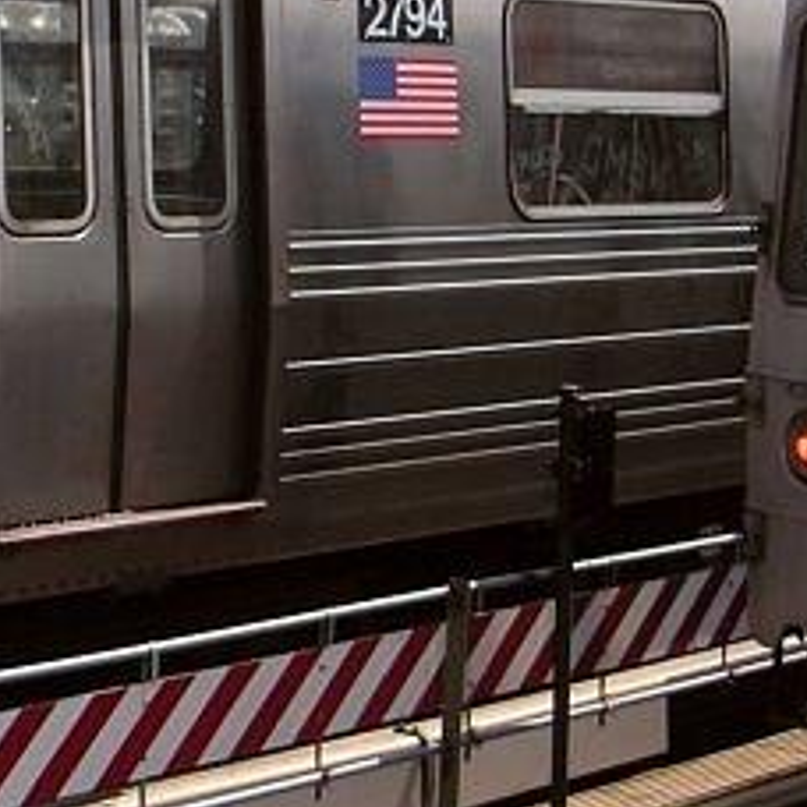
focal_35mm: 108
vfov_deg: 16.1
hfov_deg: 16.1
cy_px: 255
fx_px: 2849
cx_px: 388
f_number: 3.3
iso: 50
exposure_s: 1/500
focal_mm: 6.3
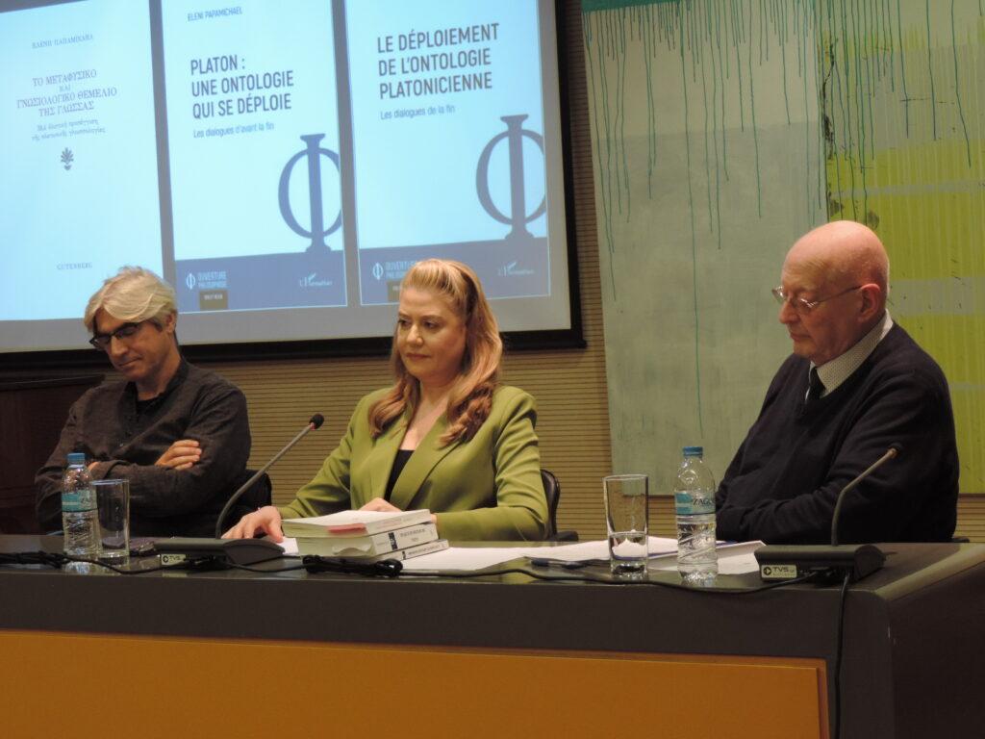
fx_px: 2134
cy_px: 370
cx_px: 492
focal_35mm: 75
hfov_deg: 26.0
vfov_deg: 19.6
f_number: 3.9
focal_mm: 13.3
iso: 400
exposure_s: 1/40
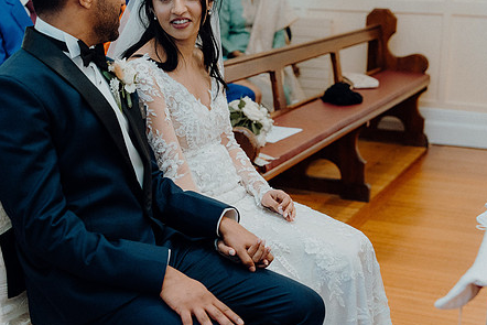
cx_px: 213
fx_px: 852
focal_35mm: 63
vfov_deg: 21.6
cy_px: 131
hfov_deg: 31.8
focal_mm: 48
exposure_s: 1/250
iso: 2500
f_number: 3.5
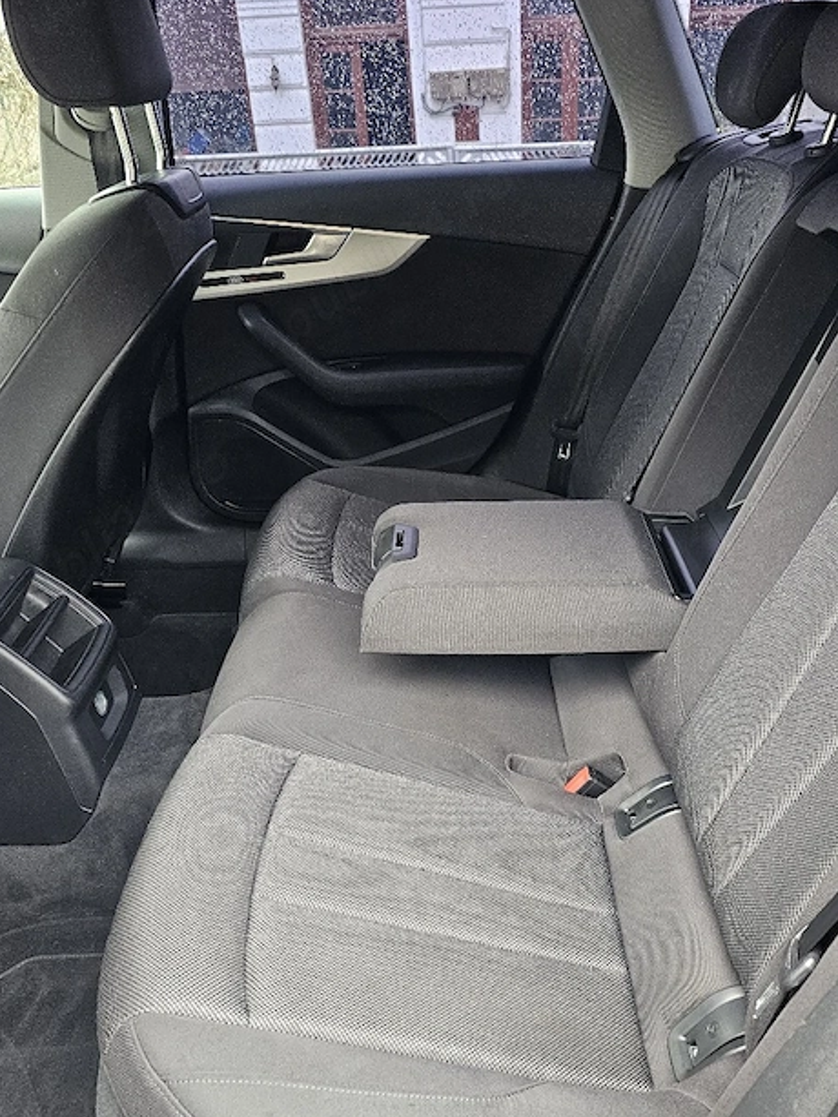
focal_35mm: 30
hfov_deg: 46.7
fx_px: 968
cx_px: 468
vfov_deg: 59.9
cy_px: 581
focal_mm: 6.3
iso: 400
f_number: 1.7
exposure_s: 1/101
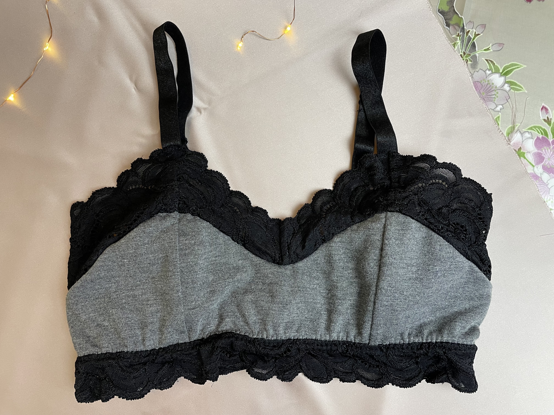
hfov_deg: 67.3
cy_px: 208
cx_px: 277
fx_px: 416
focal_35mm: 26
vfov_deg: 53.1
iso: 64
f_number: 1.6
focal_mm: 4.2
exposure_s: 1/50
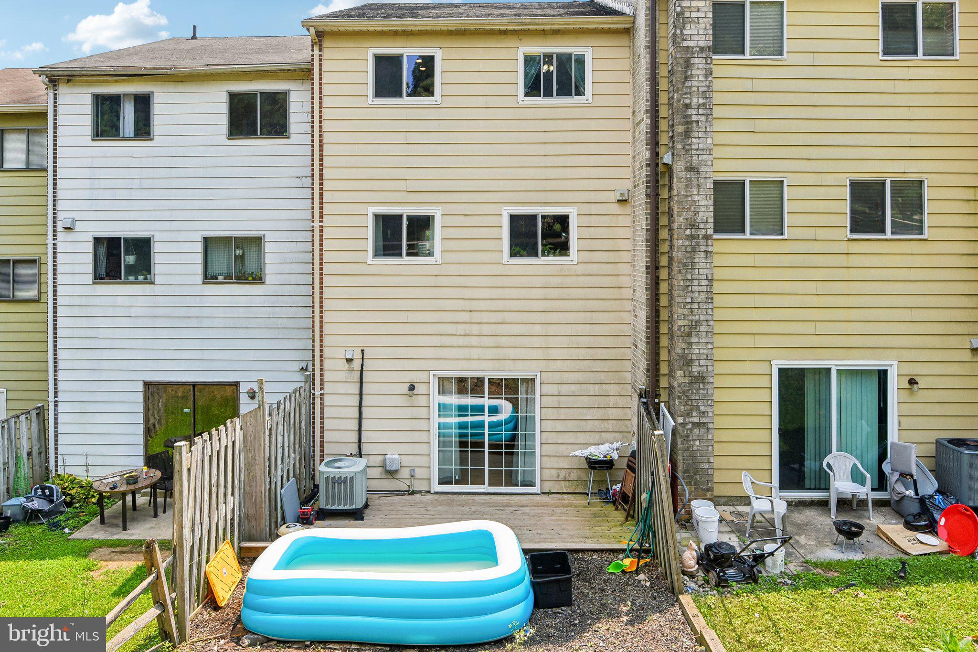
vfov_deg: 53.1
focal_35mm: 24
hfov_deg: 73.7
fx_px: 652
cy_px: 326
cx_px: 489
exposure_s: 1/800
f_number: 8
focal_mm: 24
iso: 400
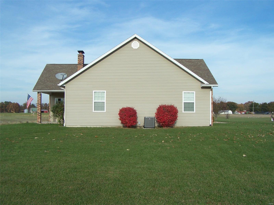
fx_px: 301
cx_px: 137
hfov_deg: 49.0
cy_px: 102
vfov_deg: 37.7
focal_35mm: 38
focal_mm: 6.3
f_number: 4
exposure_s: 1/750
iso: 80
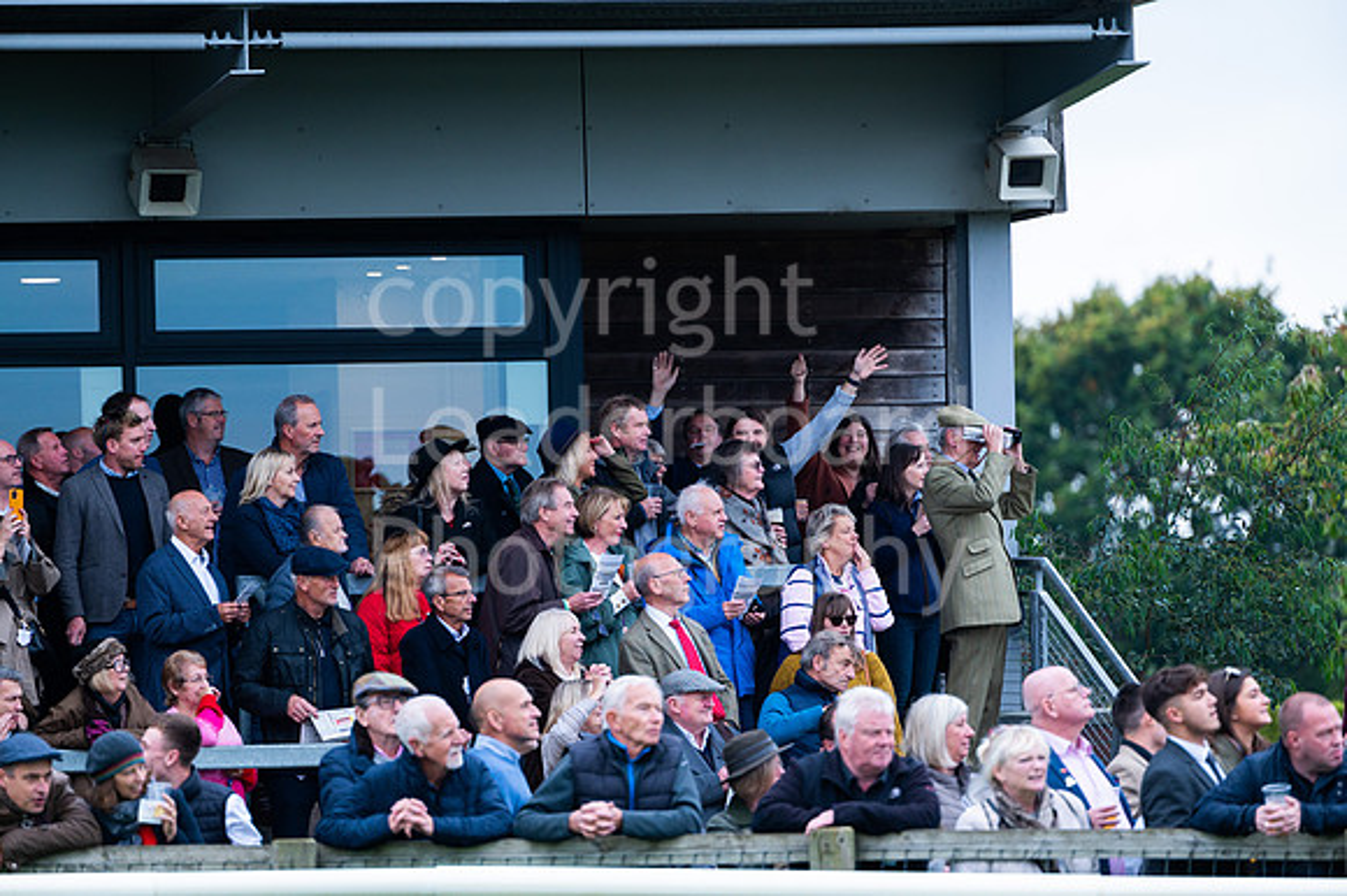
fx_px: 10470
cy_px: 448
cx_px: 674
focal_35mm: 280
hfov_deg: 7.4
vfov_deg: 4.9
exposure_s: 1/1000
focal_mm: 280
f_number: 4
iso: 800
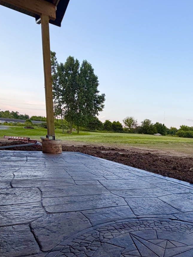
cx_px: 163
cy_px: 195
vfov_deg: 58.2
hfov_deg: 45.0
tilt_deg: -15.5
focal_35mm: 29
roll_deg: -3.8
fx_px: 216
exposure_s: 1/121
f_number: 2.2
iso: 100
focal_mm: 2.22
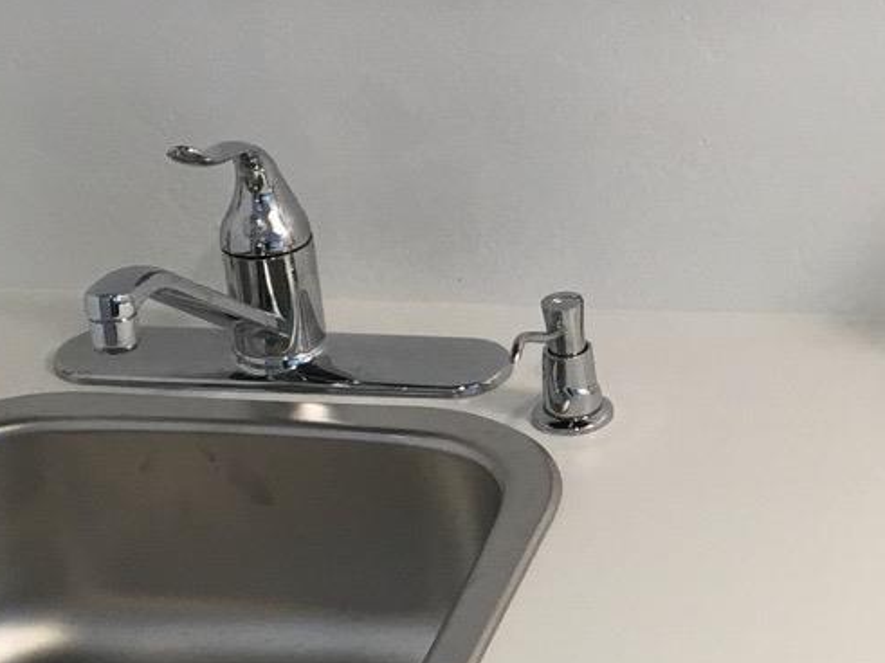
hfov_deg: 15.7
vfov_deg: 12.2
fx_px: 3093
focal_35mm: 121
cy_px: 337
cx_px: 1044
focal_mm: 4.15
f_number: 2.2
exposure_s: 1/40
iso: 32
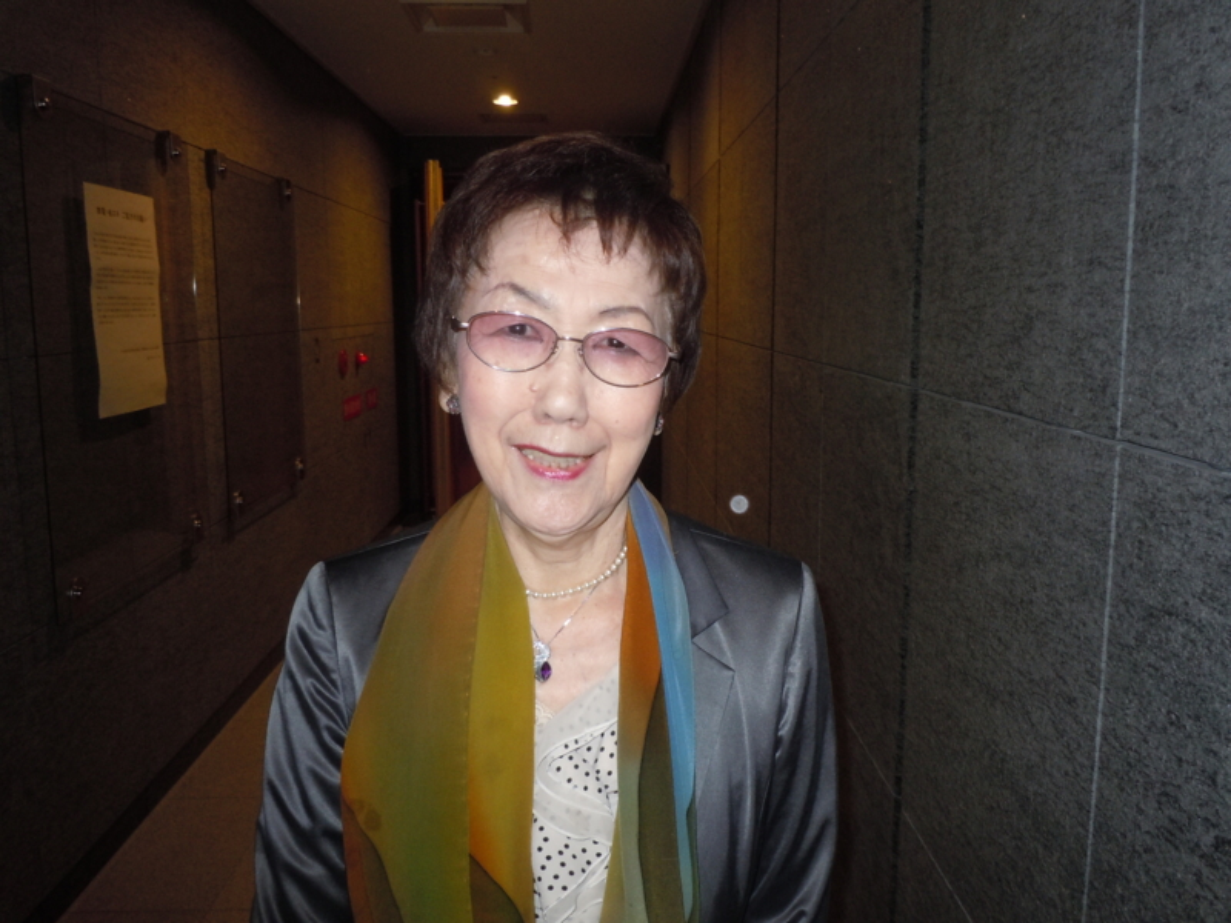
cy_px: 462
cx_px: 616
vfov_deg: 49.7
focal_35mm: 28
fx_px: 996
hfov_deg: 63.4
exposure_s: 1/25
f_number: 3.7
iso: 200
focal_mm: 5
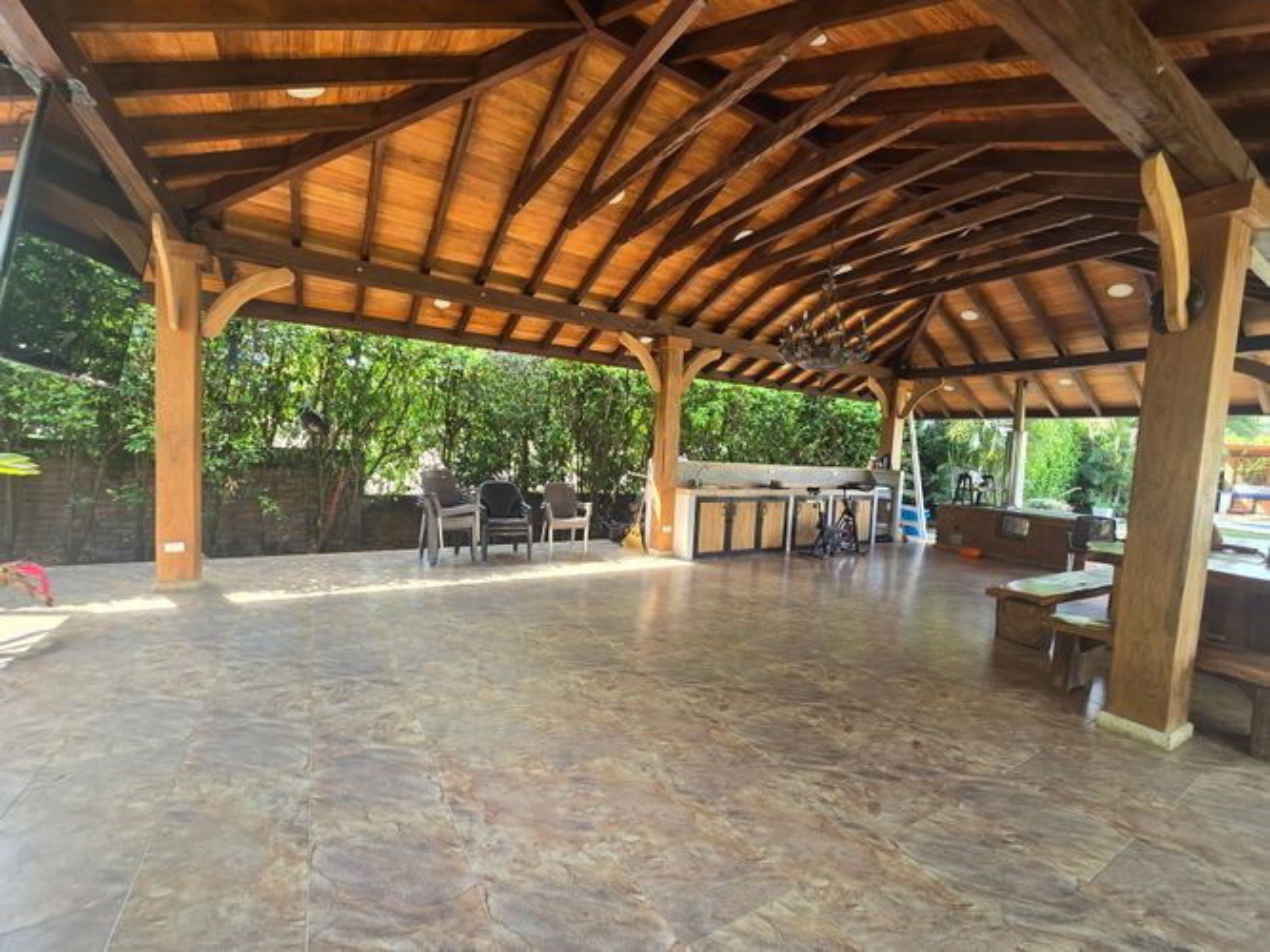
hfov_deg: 106.2
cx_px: 635
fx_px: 477
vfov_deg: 89.9
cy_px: 476
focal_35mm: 13
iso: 80
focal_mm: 2.2
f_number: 2.2
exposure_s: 1/120
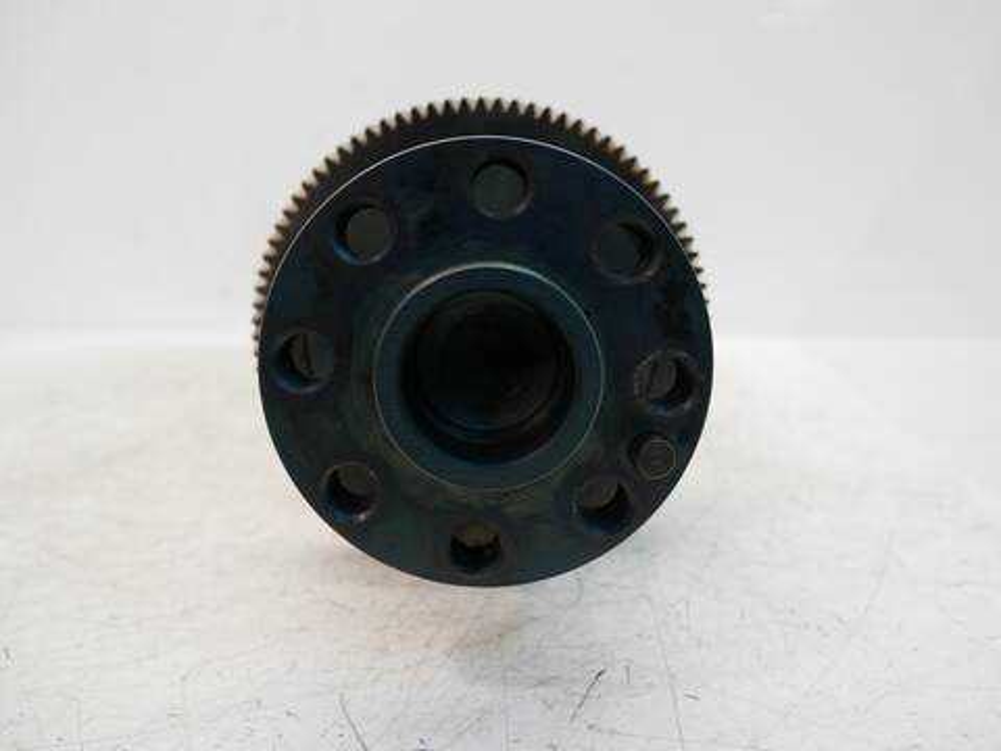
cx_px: 500
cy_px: 376
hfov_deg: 71.6
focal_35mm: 24
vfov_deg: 56.8
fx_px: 694
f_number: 3.5
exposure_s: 1/60
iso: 500
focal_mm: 12
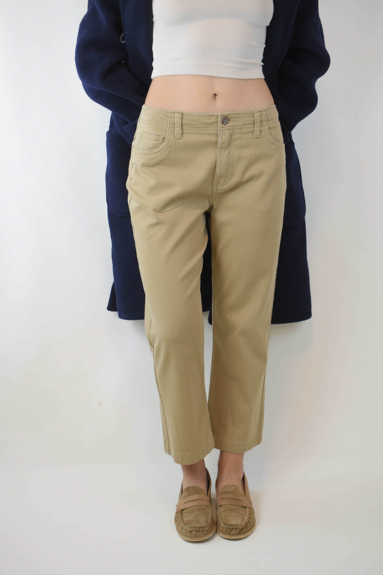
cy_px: 288
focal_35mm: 46
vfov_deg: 42.3
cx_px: 192
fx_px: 742
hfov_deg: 28.9
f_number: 5
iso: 400
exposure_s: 1/100
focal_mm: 31
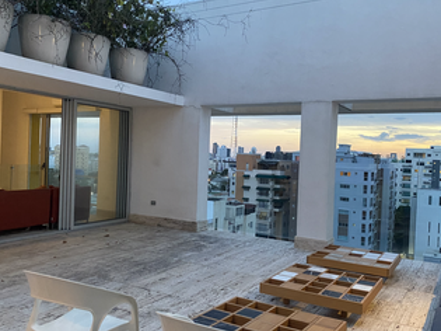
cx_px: 227
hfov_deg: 55.4
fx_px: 420
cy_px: 161
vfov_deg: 42.9
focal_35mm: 33
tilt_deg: -1.1
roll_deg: -2.2
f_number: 1.8
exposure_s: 1/60
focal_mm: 4.25
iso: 500
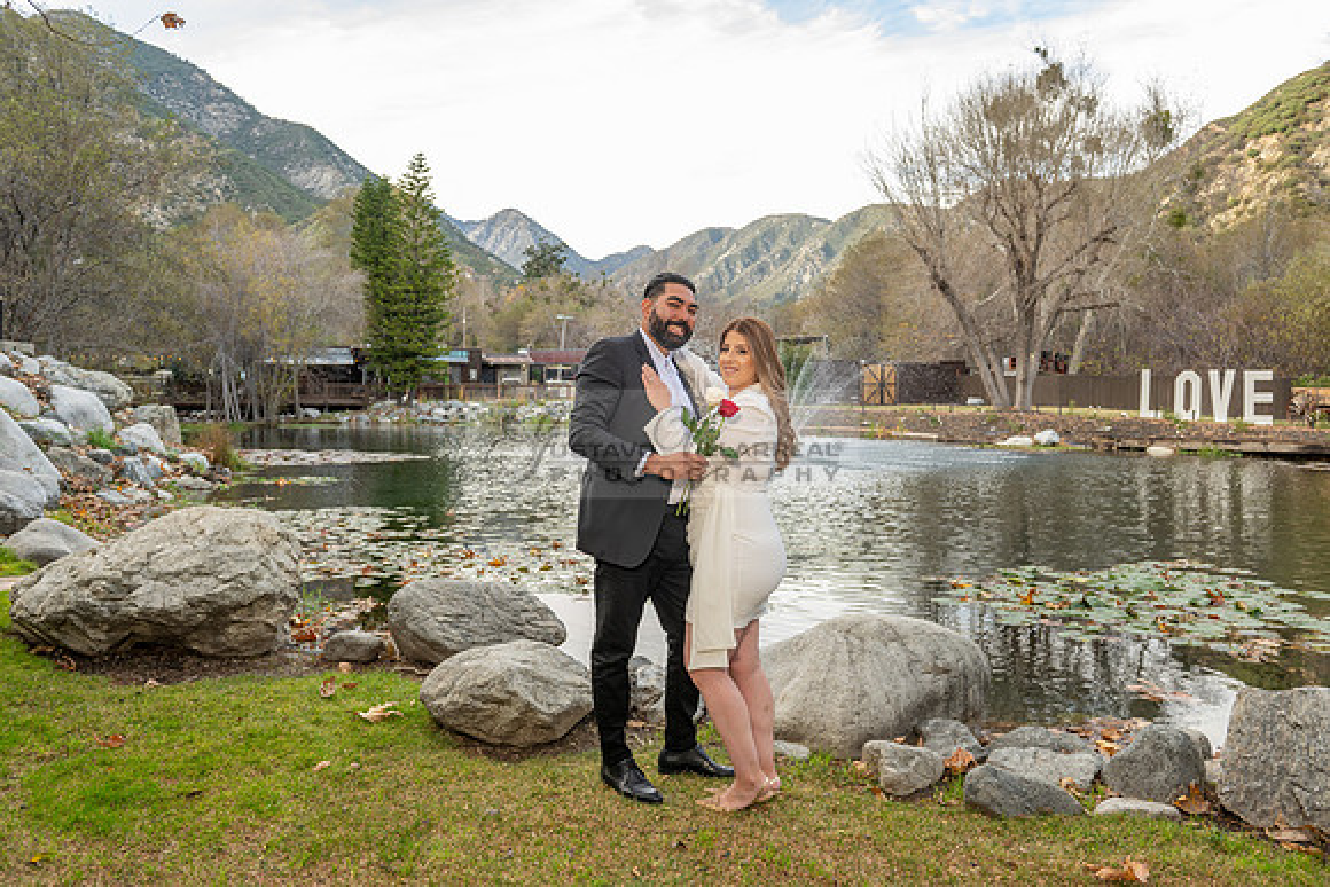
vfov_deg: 46.4
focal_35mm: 28
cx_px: 665
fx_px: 1035
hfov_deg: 65.5
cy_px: 444
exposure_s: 1/125
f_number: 5.6
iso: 200
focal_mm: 28
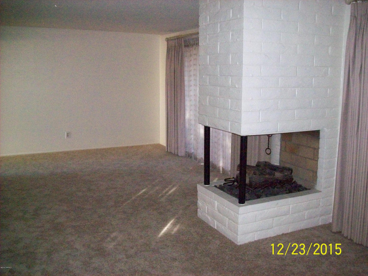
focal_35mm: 36
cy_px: 138
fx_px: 383
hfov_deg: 51.4
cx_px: 184
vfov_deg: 39.6
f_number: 2.7
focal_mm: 6
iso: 800
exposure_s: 1/128
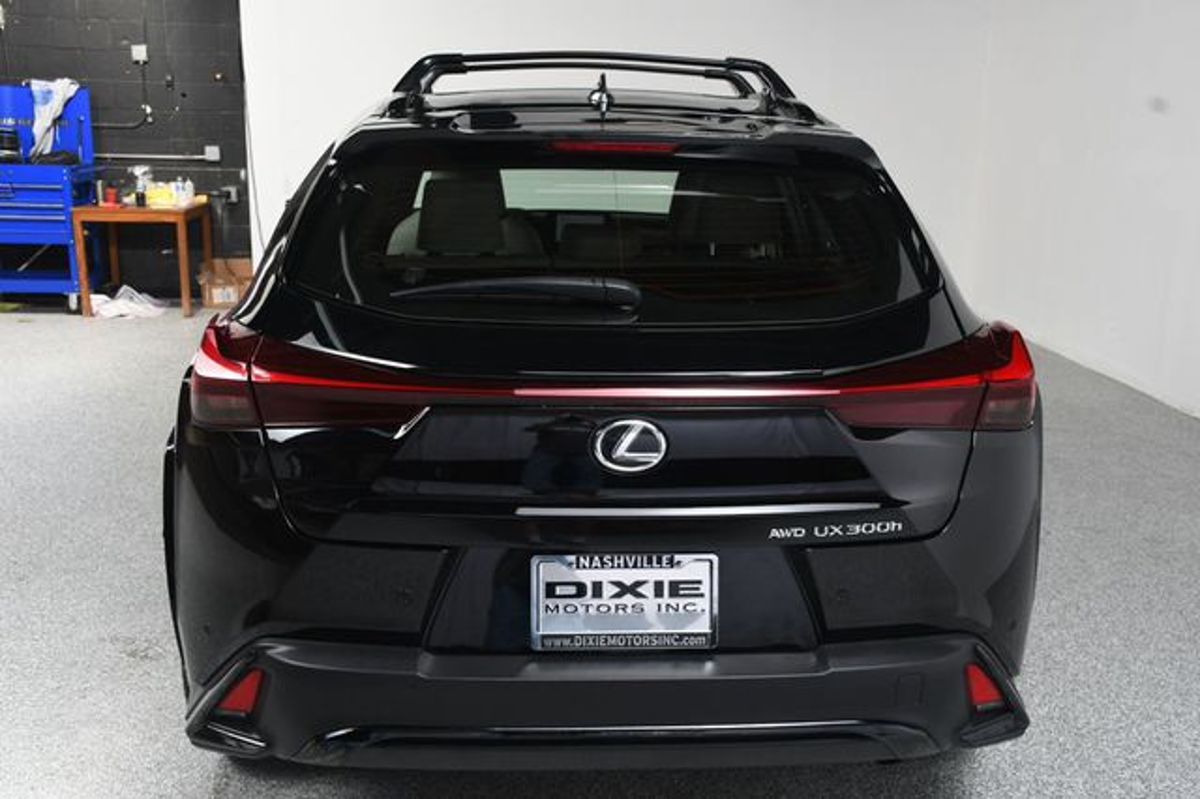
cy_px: 400
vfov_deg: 36.8
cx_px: 600
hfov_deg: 53.2
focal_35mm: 36
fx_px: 1199
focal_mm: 24
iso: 100
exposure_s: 1/160
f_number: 9
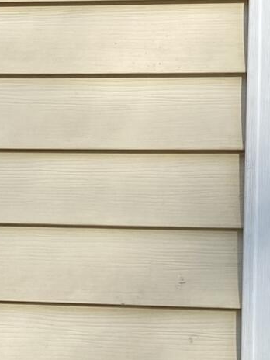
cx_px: 410
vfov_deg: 16.7
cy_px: -88
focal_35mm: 112
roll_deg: +0.4
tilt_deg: +8.3
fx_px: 1165
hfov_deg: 12.5
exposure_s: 1/1927
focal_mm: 4.25
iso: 32
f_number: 1.8
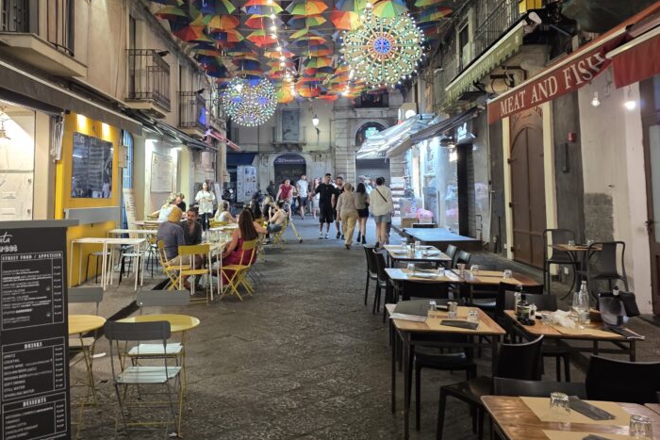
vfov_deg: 37.4
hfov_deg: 54.4
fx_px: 642
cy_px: 145
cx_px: 303
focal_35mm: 35
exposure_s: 1/100
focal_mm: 6.25
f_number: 1.7
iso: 400
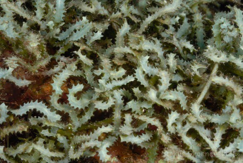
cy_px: 82
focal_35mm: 90
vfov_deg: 15.2
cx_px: 122
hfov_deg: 22.6
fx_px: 608
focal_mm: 60
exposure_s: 1/90
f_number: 19
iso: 100
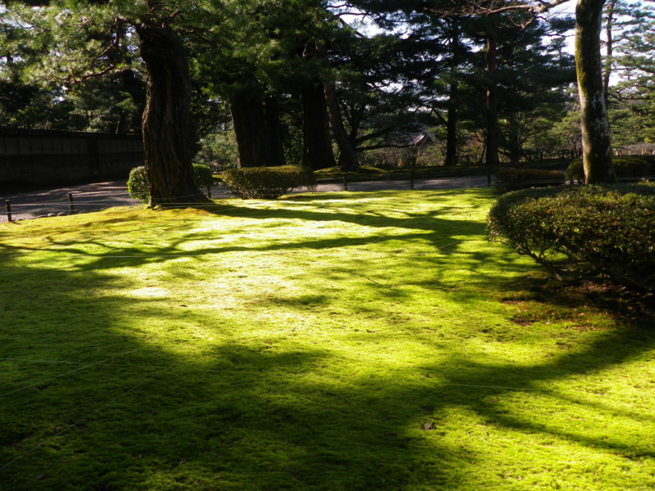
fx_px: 662
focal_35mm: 35
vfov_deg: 40.7
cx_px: 328
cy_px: 246
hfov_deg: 52.6
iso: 64
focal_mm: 6.2
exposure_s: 1/250
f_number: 3.8
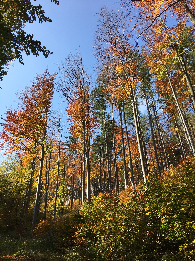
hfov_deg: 48.2
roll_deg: +1.1
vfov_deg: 61.7
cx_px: 98
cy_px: 130
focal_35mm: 29
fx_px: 218
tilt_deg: +33.9
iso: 25
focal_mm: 4.15
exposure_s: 1/657
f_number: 2.2
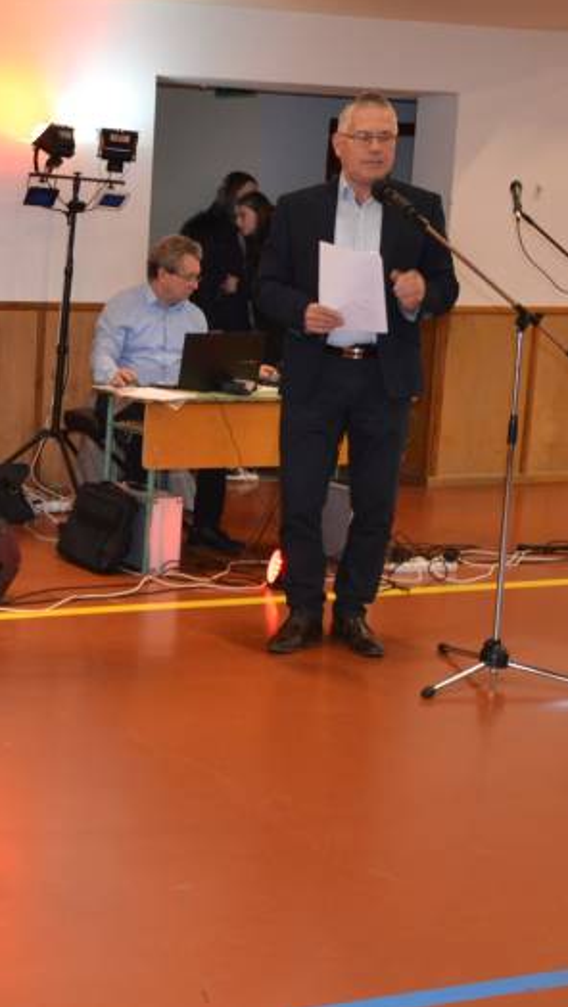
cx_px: -107
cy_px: 502
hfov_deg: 19.1
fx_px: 1598
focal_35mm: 60
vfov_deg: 35.0
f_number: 4
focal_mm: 25
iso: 1100
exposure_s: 1/60
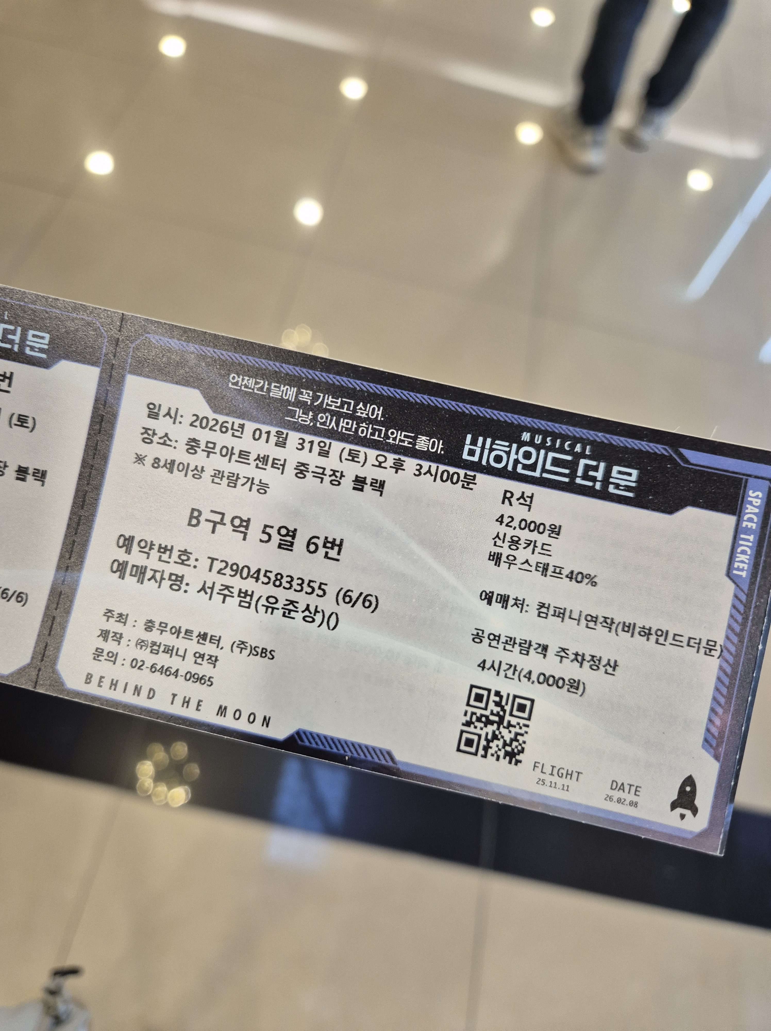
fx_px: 684
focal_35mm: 23
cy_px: 516
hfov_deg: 58.8
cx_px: 386
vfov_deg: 74.0
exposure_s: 1/120
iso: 320
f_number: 1.8
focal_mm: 5.4
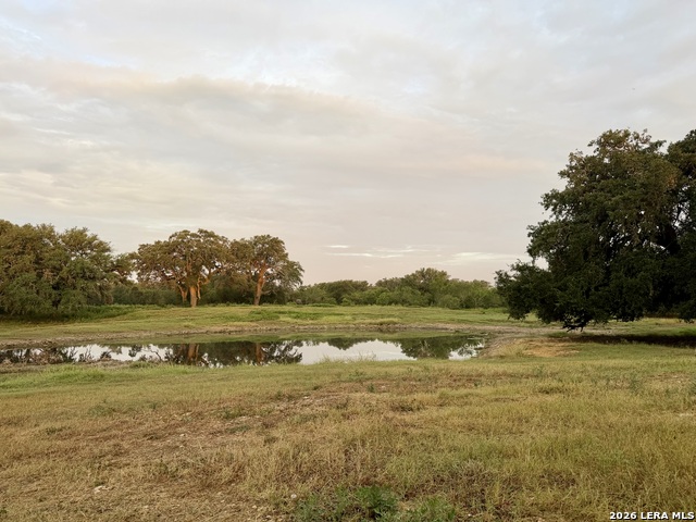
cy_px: 261
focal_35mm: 24
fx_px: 483
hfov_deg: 71.6
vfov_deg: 56.8
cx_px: 348
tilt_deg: +4.1
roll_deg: +1.2
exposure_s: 1/323
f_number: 1.78
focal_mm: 6.76
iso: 80
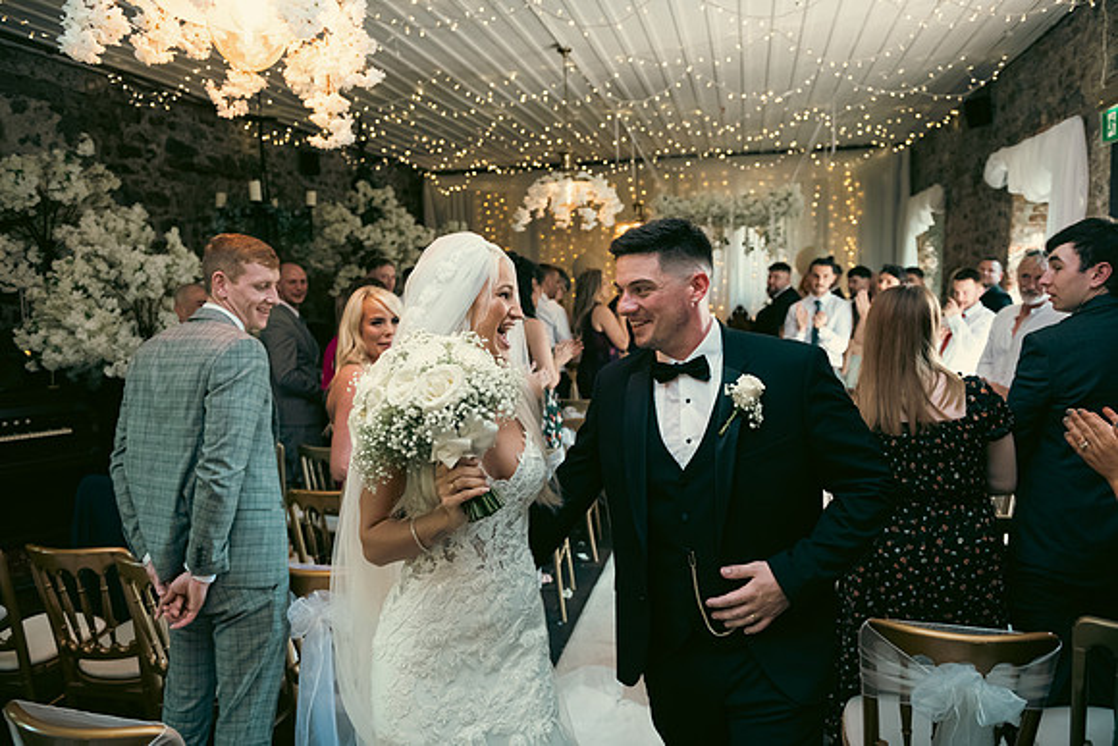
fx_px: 745
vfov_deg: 53.2
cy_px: 373
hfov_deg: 73.7
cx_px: 559
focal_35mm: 24
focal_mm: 24
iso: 1250
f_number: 3.5
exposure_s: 1/160
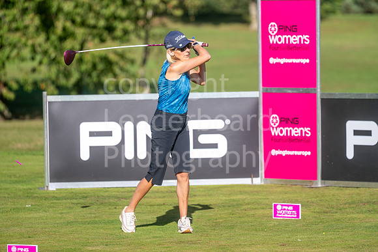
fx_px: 3151
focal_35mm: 300
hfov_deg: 6.9
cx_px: 189
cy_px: 126
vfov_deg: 4.6
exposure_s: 1/2500
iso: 500
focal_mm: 300
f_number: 5
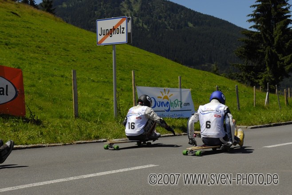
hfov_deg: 37.8
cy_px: 98
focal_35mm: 52
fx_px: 426
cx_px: 146
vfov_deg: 25.8
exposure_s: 1/500
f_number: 9
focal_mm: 35
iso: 200
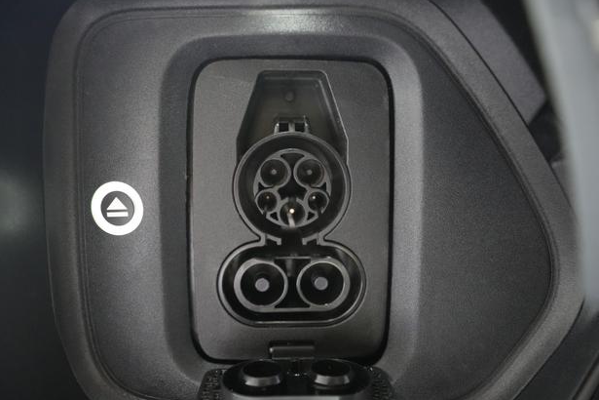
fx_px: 433
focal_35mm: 26
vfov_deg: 49.6
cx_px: 295
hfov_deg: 69.4
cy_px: 204
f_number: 2.8
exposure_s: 1/160
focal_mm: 25
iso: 10000
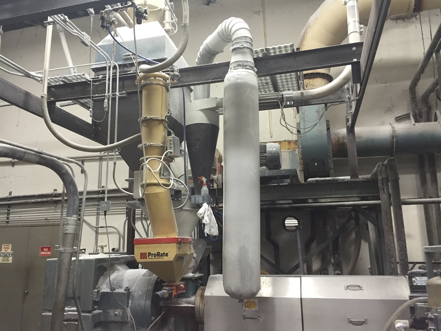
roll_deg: +0.4
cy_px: 166
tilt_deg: +13.7
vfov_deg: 48.2
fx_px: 369
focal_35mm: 29
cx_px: 220
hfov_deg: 61.7
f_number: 2.2
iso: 100
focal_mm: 4.15
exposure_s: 1/30
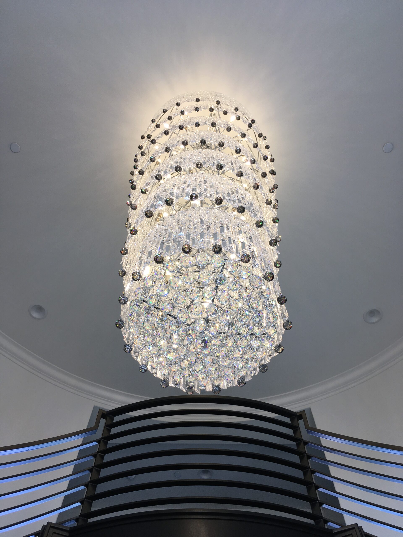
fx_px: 450
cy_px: 268
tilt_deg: +65.1
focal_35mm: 29
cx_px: 202
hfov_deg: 48.2
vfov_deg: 61.7
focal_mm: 4.15
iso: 25
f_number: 2.2
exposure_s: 1/120
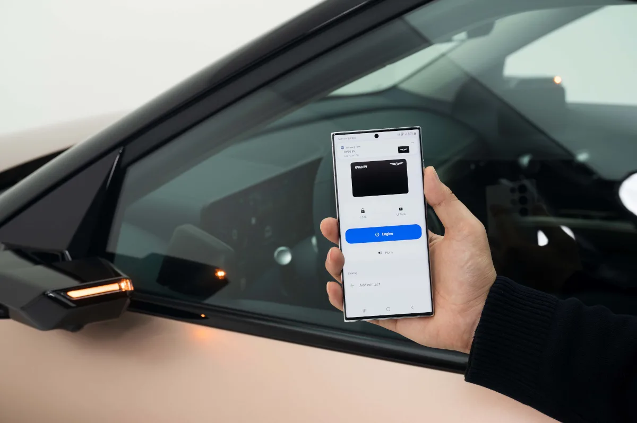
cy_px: 212
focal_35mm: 53
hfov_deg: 37.5
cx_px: 318
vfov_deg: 25.5
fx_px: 937
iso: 400
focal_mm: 53
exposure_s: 1/60
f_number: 8
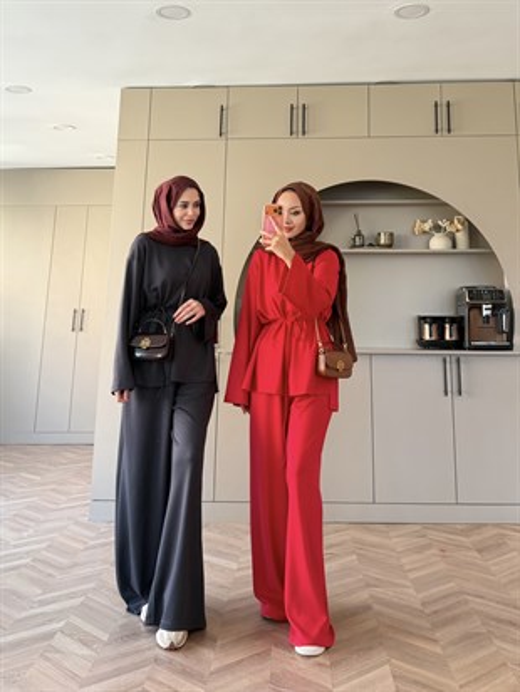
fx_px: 480
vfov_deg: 71.6
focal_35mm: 24
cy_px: 346
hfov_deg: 56.8
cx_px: 260
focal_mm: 6.76
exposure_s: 1/121
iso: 160
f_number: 1.78
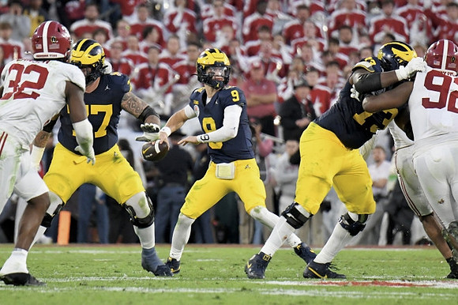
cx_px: 229
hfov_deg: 3.4
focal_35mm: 600
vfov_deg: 2.3
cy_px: 152
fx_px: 7629
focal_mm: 400
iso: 5000
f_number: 5.6
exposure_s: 1/1000
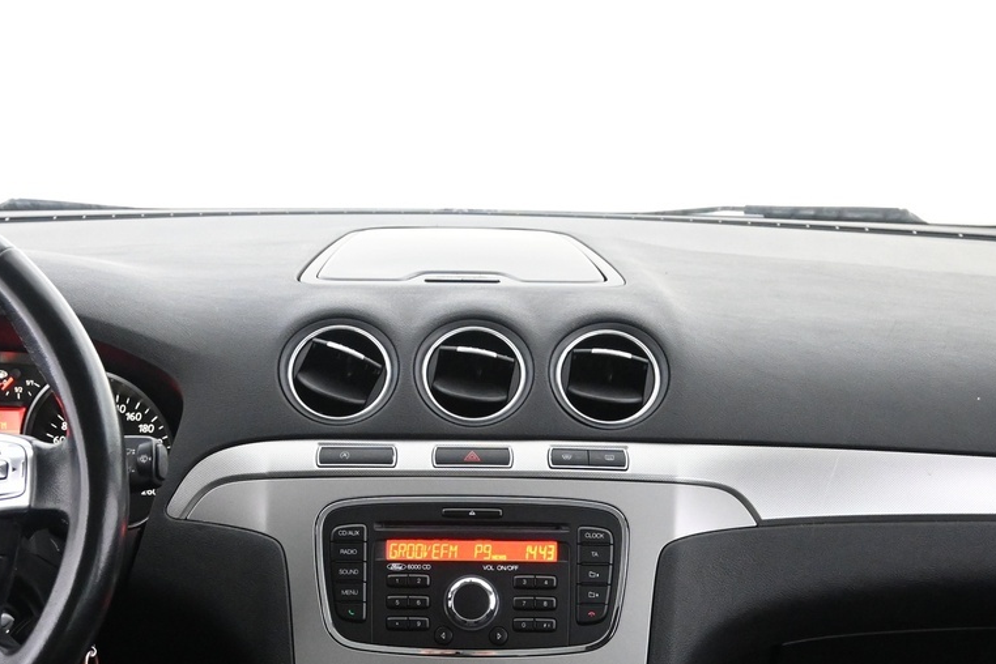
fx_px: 1411
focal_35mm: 51
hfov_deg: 38.8
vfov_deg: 24.9
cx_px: 438
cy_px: 699
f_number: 3.5
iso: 3200
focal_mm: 16
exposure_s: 1/30
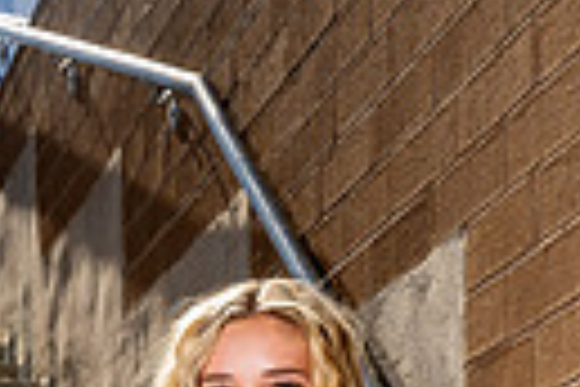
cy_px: 981
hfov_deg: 14.0
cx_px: 220
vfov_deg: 8.5
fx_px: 2352
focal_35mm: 146
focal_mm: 42
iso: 100
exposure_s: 1/250
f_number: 8
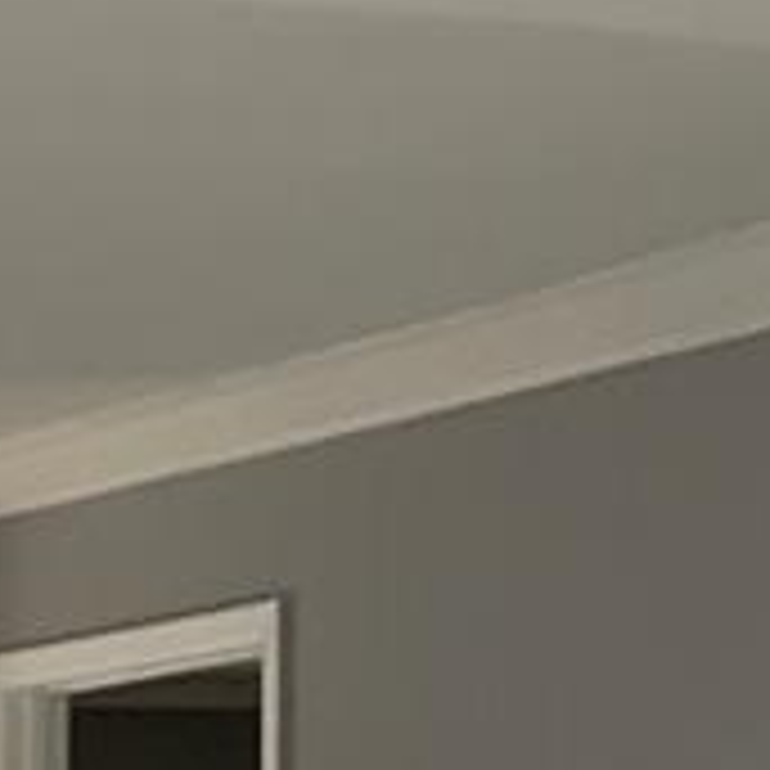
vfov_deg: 10.1
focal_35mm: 161
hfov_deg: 10.1
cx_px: -711
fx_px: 4052
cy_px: 1477
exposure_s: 1/60
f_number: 1.8
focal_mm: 4.25
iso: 100
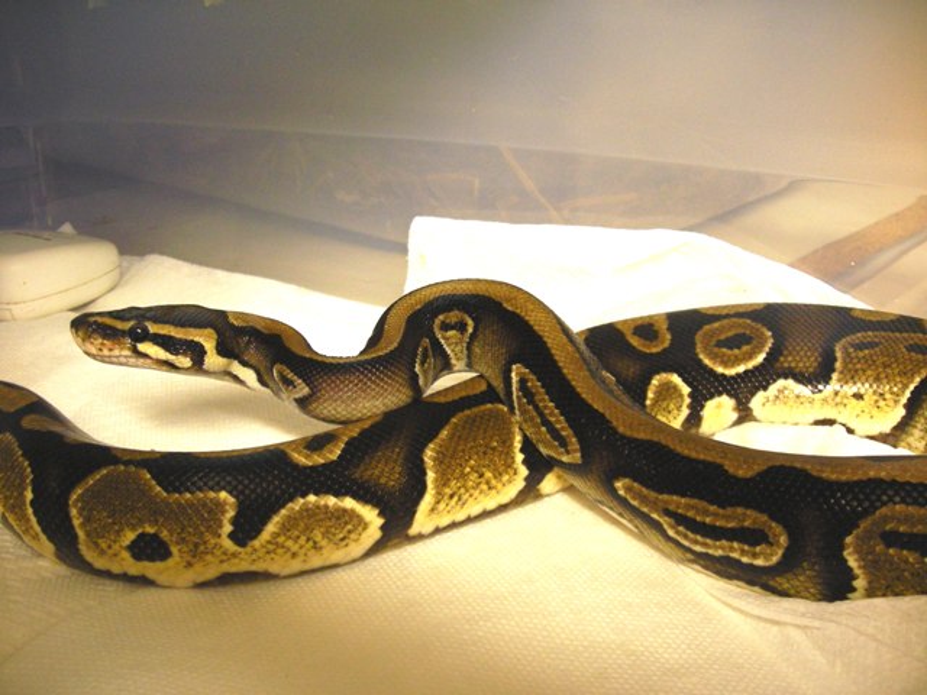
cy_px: 348
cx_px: 464
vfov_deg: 37.7
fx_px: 1018
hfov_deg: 49.0
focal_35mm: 38
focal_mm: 6.3
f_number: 3.2
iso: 200
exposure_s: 1/17.5
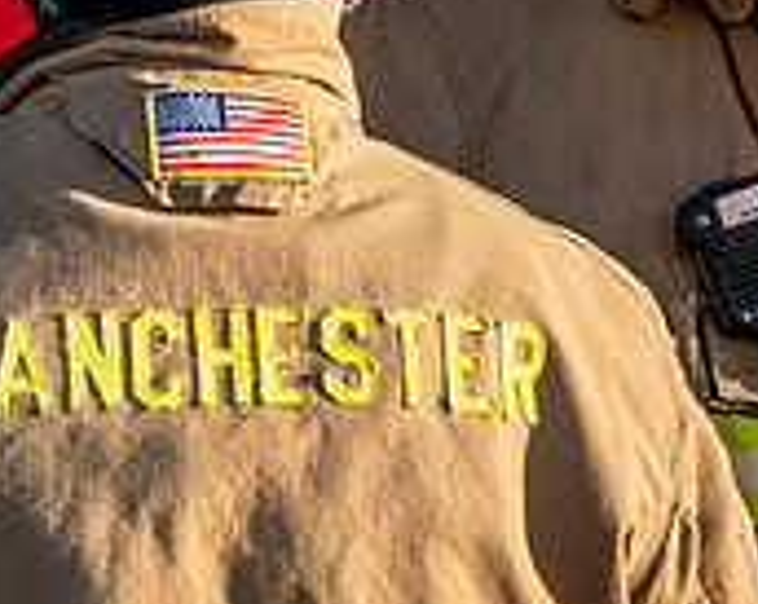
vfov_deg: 3.9
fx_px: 8891
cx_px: 188
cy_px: -75
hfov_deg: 4.9
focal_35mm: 397
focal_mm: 80
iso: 1000
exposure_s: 1/1000
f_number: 8
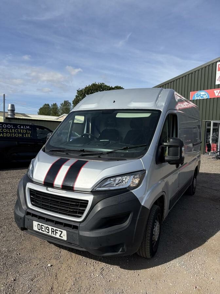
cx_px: 110
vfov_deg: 67.3
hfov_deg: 53.1
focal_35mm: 26
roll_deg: -1.8
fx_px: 220
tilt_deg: -0.3
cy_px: 147
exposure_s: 1/5814
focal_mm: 5.96
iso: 64
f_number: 1.6
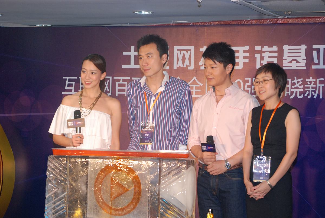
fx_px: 949
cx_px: 162
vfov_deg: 13.1
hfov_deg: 19.4
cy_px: 109
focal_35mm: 105
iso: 800
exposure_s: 1/125
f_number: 7.1
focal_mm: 70
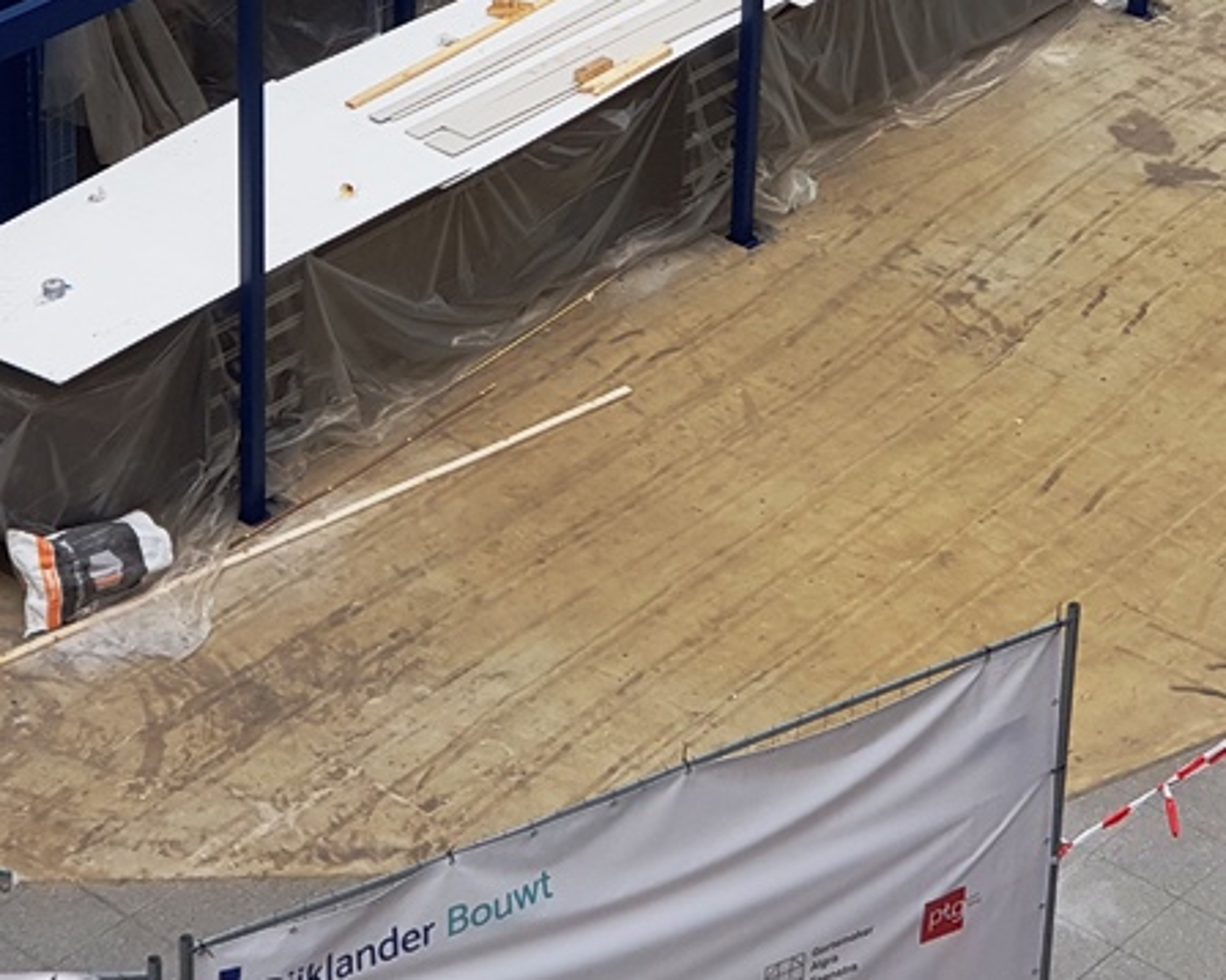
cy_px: -16
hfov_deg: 16.6
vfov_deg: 13.1
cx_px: 460
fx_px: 4207
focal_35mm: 116
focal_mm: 6
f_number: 2.4
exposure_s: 1/33
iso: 32
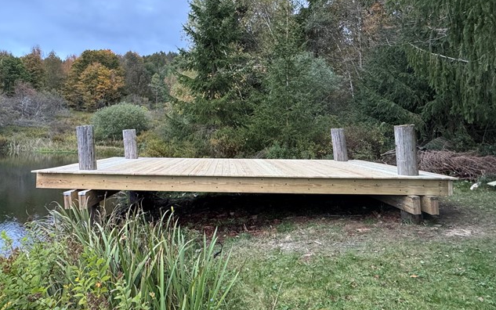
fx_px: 325
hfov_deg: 74.5
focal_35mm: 24
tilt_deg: +3.9
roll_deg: -0.5
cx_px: 220
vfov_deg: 50.5
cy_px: 114
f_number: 2.2
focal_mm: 2.22
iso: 200
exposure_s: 1/99
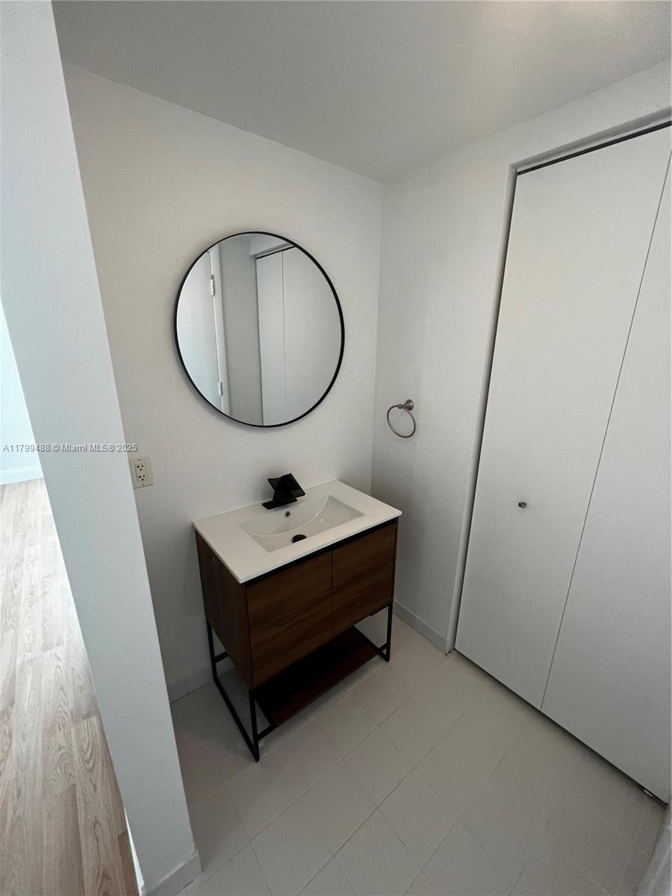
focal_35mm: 13
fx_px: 336
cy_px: 448
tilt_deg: -16.3
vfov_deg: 106.2
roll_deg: -1.1
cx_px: 336
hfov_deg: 89.9
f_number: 1.8
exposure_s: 1/60
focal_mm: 1.57
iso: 160
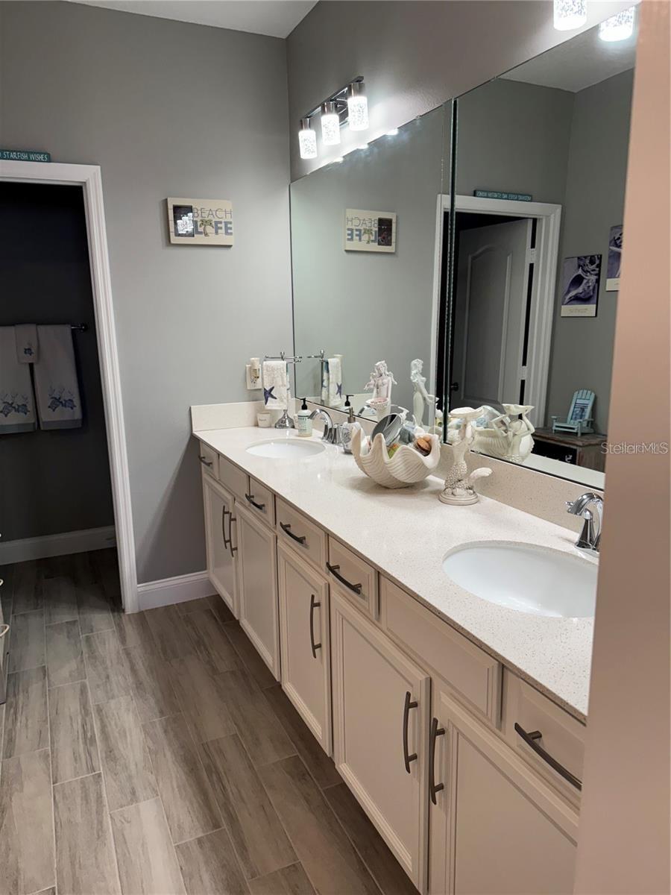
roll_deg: +1.9
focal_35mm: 24
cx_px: 336
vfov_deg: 71.6
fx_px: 620
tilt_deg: -11.4
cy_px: 448
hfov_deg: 56.8
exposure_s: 1/120
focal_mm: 6.76
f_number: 1.78
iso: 160
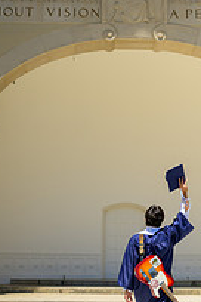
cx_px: 105
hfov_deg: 25.5
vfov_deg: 36.9
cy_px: 213
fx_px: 444
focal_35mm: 53
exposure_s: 1/8000
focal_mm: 24
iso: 800
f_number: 4
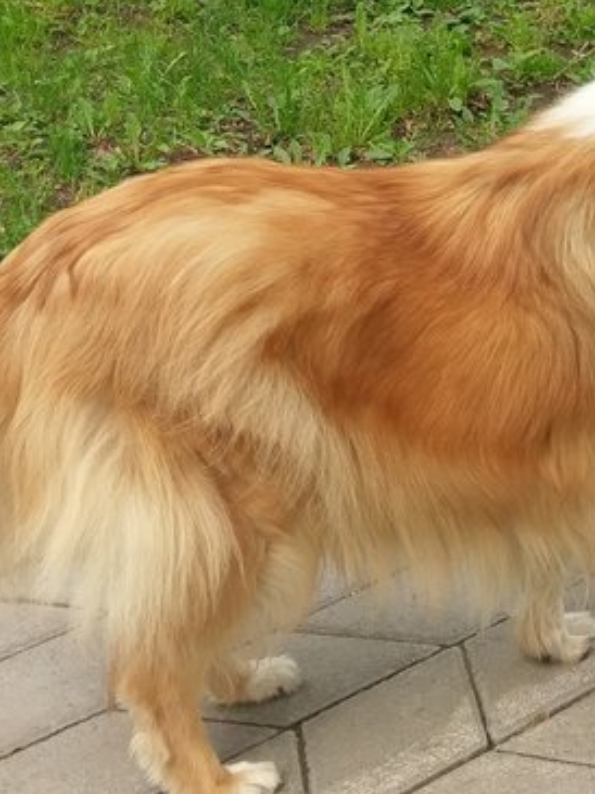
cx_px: 586
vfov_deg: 21.1
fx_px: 2088
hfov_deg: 15.9
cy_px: 67
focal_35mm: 91
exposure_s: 1/261
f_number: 1.8
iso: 100
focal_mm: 4.58
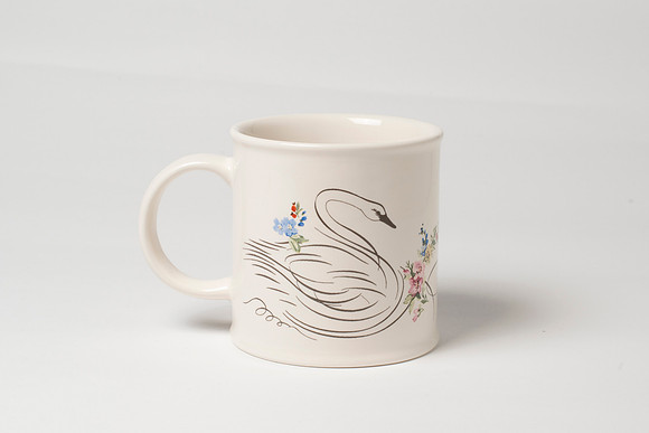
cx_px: 325
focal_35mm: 75
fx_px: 1358
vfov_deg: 18.1
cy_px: 245
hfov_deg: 26.9
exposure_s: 1/200
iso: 250
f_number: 14
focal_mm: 50
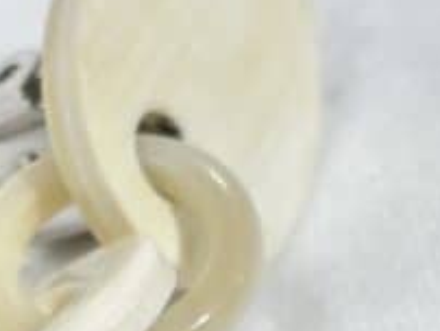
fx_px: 3347
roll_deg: +12.7
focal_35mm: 263
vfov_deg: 5.6
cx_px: 227
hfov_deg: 7.5
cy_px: 549
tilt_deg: -44.0
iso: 32
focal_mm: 5.96
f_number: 1.6
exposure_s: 1/288
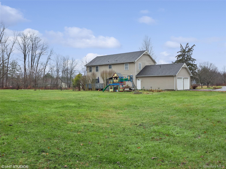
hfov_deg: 56.8
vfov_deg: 44.2
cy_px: 84
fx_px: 209
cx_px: 113
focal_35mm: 32
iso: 400
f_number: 8
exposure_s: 1/60
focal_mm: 16
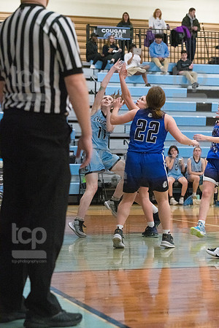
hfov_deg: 14.4
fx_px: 867
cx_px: 110
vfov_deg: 21.5
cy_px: 164
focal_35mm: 95
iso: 10000
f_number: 4.5
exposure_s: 1/1000
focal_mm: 95
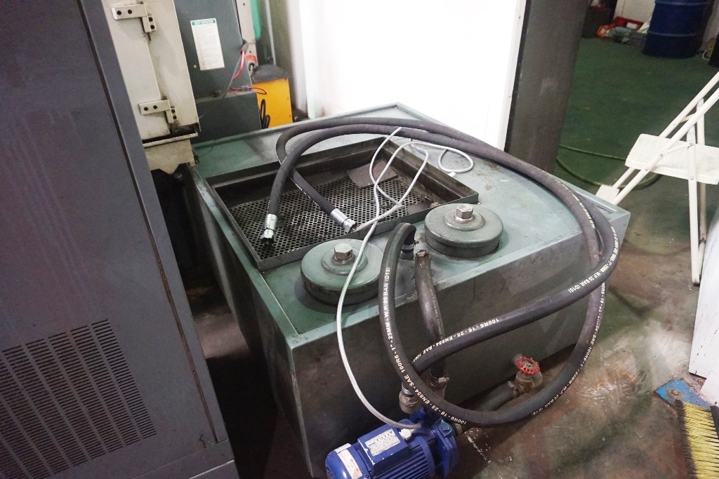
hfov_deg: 73.7
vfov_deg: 53.1
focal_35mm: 24
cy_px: 240
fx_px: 479
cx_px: 360
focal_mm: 16
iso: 3200
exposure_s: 1/100
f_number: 3.5
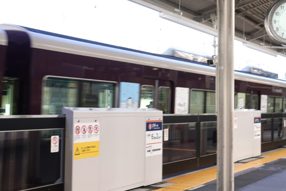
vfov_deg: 23.4
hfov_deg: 34.5
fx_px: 459
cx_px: 160
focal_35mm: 58
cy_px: 89
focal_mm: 23
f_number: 5.6
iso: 100
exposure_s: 1/125
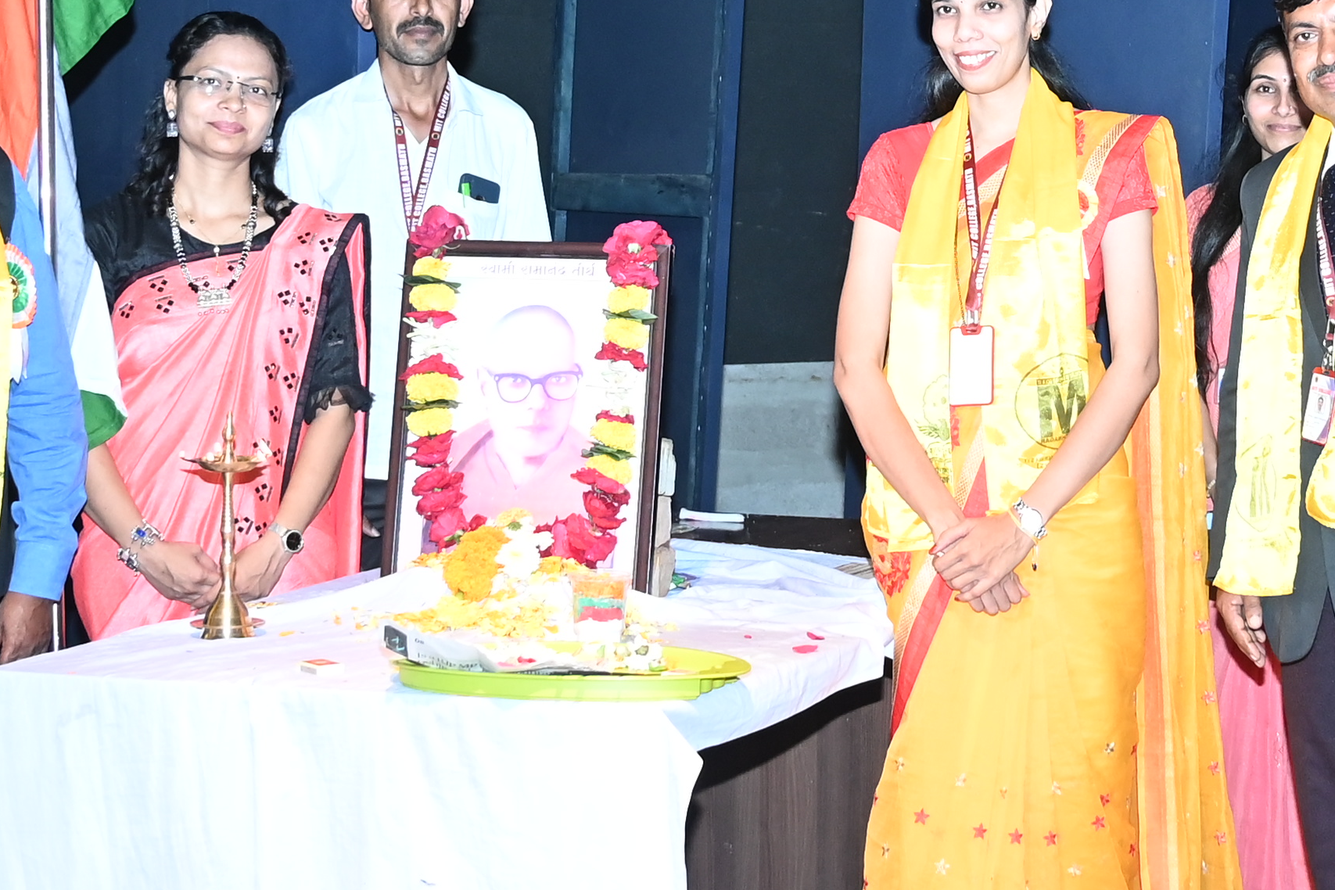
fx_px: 3152
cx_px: 1017
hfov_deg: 23.6
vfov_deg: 15.9
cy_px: 113
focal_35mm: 85
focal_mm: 24
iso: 1250
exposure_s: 1/250
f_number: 4
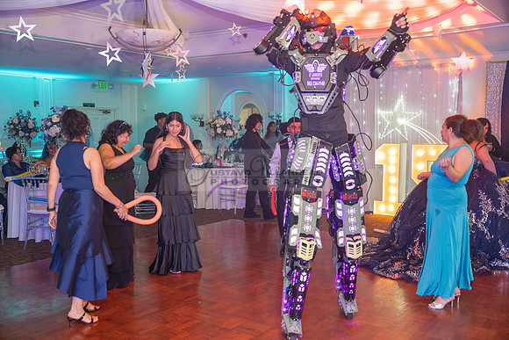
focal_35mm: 36
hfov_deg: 53.1
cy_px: 170
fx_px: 509
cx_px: 254
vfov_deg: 36.9
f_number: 2.8
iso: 1250
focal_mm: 36
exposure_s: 1/160
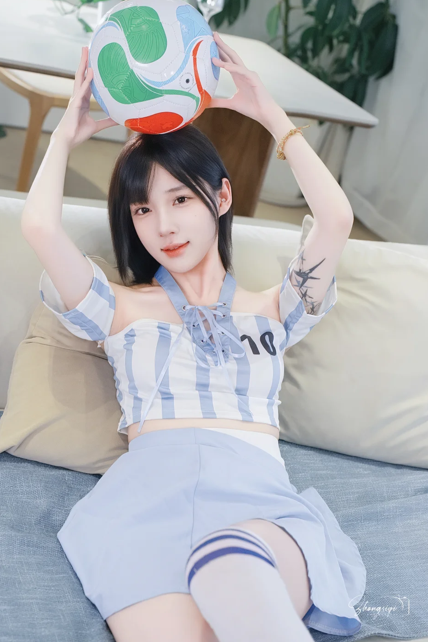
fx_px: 1035
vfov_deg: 34.5
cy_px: 338
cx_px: 188
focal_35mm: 58
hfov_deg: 23.4
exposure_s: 1/125
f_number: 4
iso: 500
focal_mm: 50
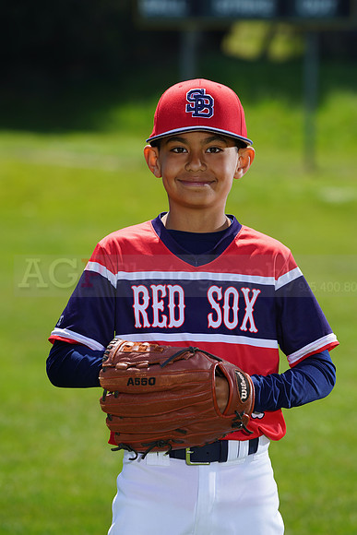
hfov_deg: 6.1
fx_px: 3330
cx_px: 178
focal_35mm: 224
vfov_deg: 9.2
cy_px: 268
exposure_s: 1/250
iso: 100
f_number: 7.1
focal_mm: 224
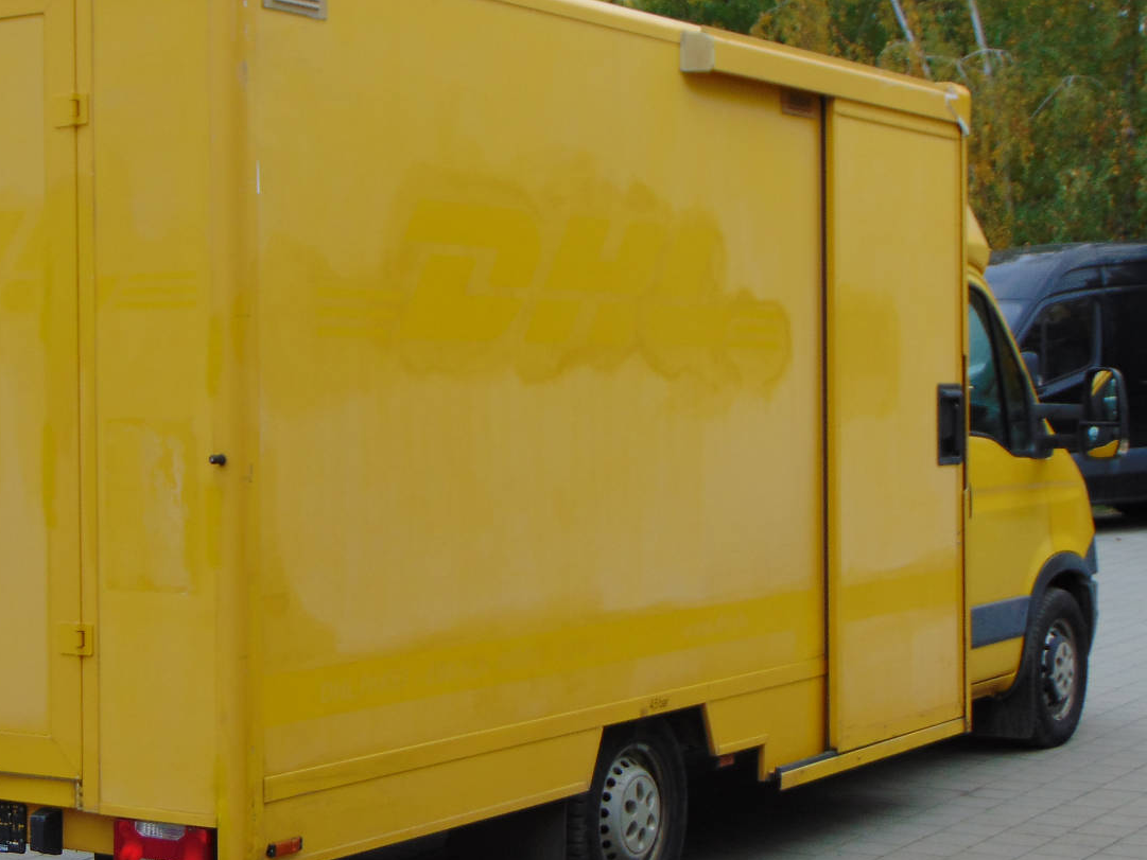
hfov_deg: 26.1
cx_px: 349
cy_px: 432
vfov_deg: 19.9
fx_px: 2452
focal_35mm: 74
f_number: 3.5
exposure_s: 1/80
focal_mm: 9
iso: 80
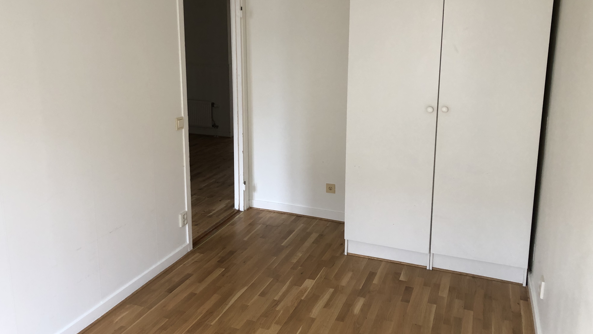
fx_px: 487
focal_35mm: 31
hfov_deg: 62.6
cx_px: 298
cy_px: 132
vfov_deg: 37.6
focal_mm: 3.99
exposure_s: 1/25
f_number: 1.8
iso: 40
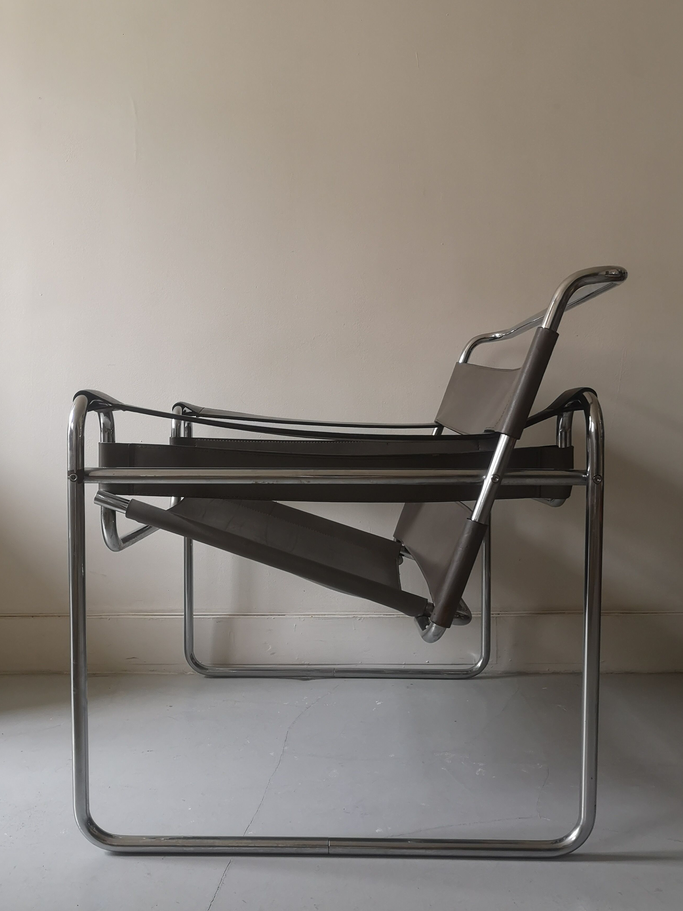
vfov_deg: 58.4
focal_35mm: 31
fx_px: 816
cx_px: 319
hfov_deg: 45.4
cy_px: 459
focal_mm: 3.95
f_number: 1.8
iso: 160
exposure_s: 1/60
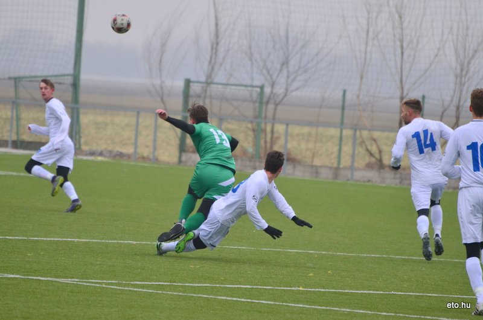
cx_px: 242
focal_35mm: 420
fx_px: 5624
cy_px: 160
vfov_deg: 3.3
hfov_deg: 4.9
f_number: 5.6
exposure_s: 1/800
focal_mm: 280
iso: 800
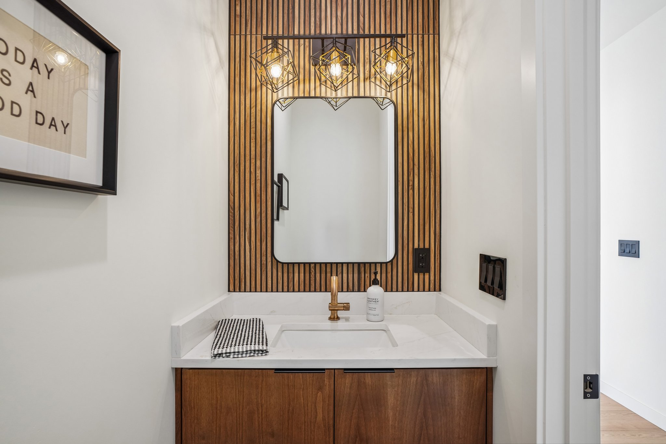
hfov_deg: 90.0
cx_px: 333
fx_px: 333
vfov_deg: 67.4
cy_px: 222
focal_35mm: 18
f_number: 8
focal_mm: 18
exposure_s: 1/13
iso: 400
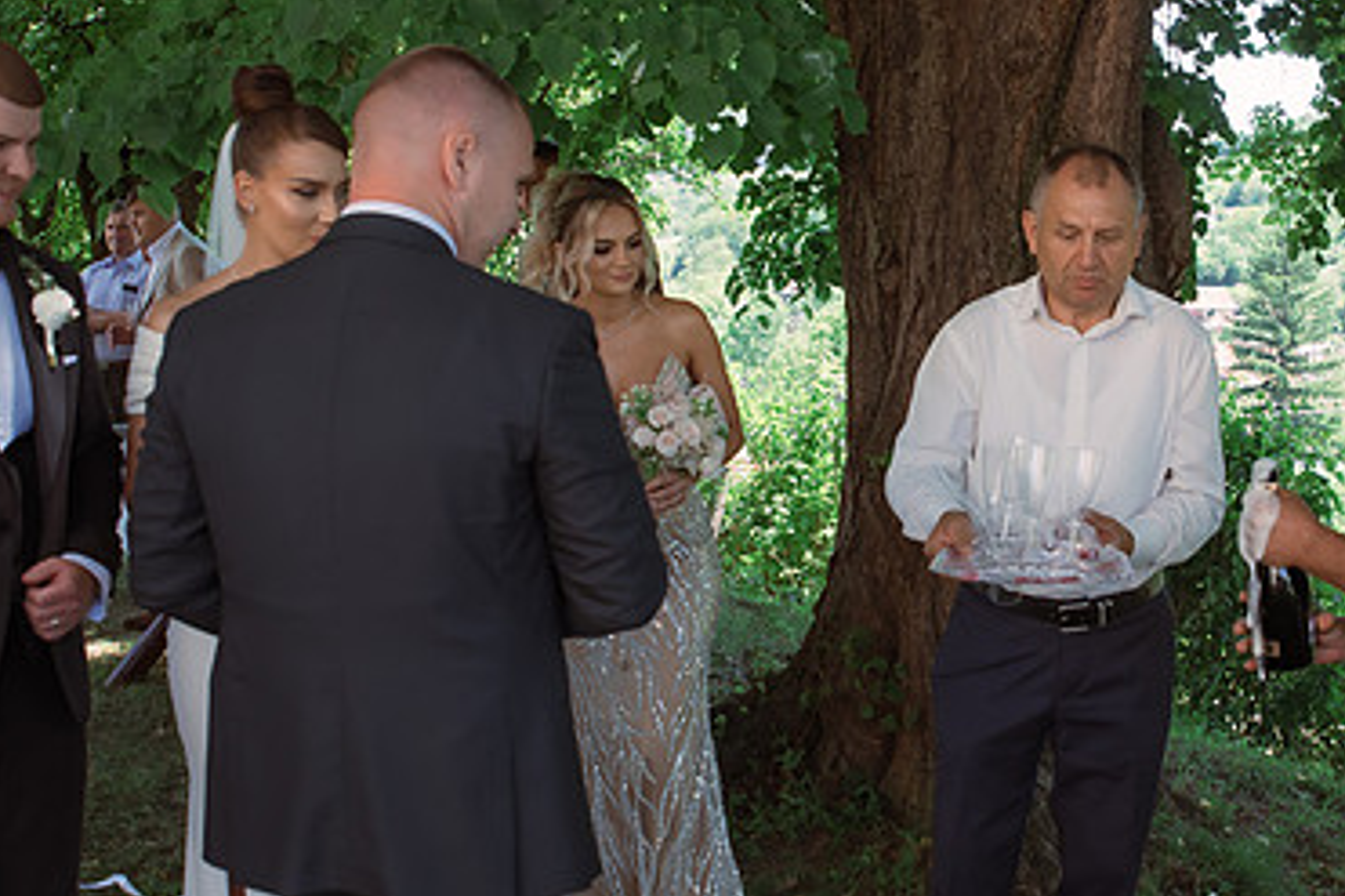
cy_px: 460
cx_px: 886
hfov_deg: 42.2
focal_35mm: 46
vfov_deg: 29.2
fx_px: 1718
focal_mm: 24
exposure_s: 1/320
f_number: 4.5
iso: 320
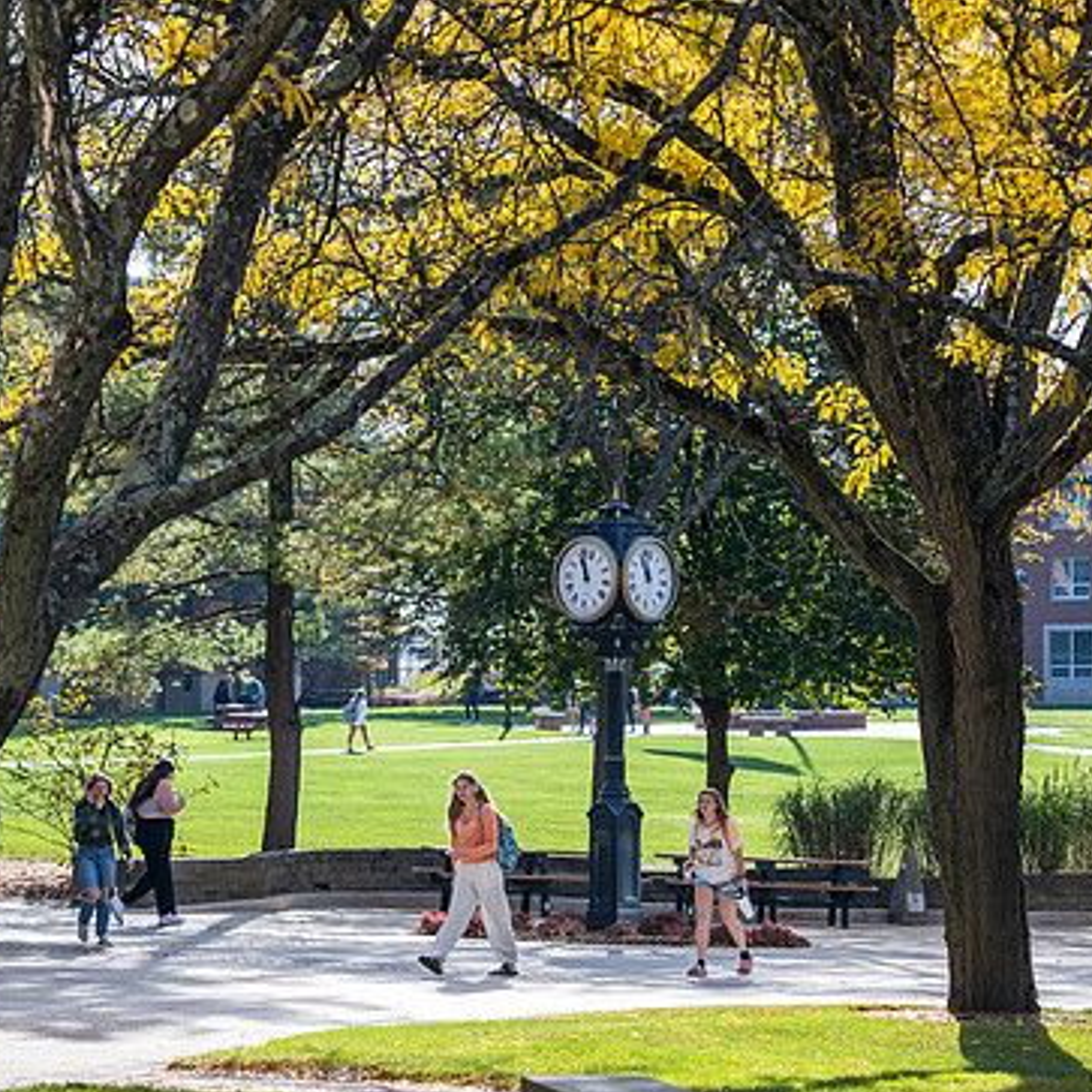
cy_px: 579
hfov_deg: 13.1
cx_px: 538
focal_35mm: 133
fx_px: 4747
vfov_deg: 13.1
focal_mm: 98
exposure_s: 1/500
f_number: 5
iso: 200
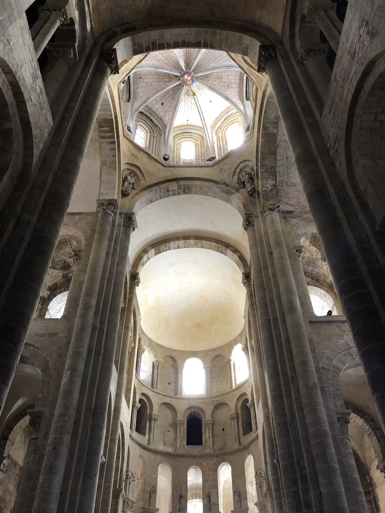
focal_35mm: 28
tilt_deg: +45.9
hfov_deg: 49.7
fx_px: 415
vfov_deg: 63.4
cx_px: 192
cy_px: 256
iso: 40
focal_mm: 4
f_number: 1.8
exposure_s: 1/15
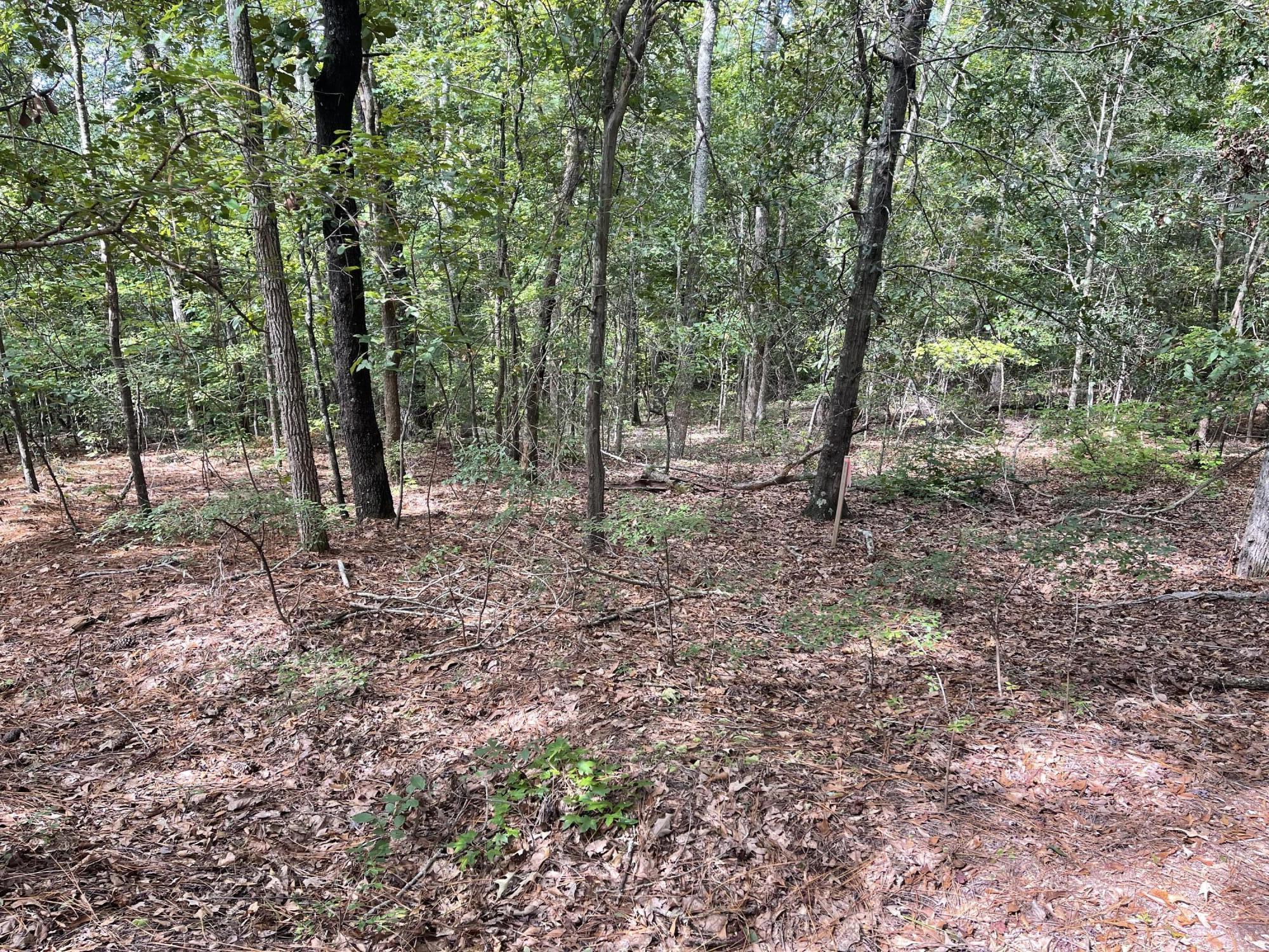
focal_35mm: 26
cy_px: 476
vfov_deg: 53.1
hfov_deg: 67.3
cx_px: 634
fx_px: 953
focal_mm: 5.1
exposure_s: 1/121
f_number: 1.6
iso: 40
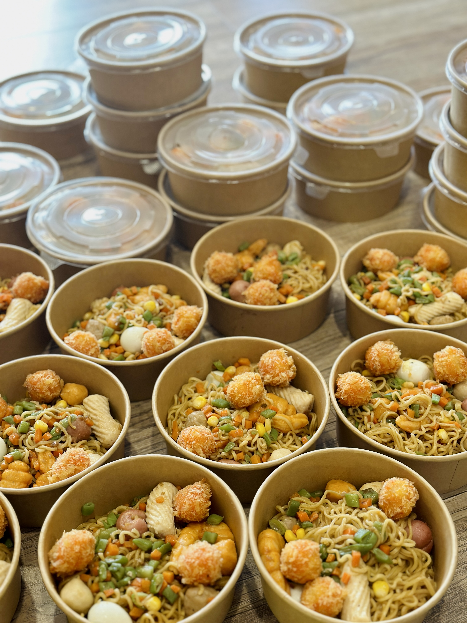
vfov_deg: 39.7
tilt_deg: -41.2
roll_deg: +0.7
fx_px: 863
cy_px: 312
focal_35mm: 48
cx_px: 234
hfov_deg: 30.3
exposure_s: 1/60
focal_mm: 6.86
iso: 320
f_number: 1.78
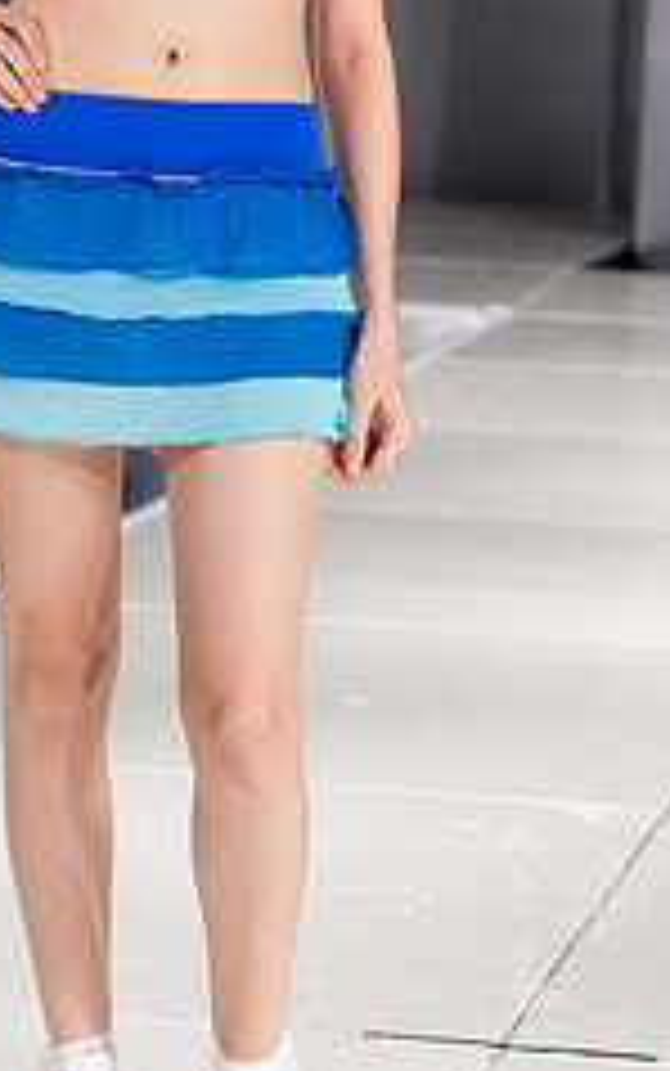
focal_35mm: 135
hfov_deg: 9.7
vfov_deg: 15.4
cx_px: 180
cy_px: 279
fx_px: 3939
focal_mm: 70
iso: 200
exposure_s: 1/125
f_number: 5
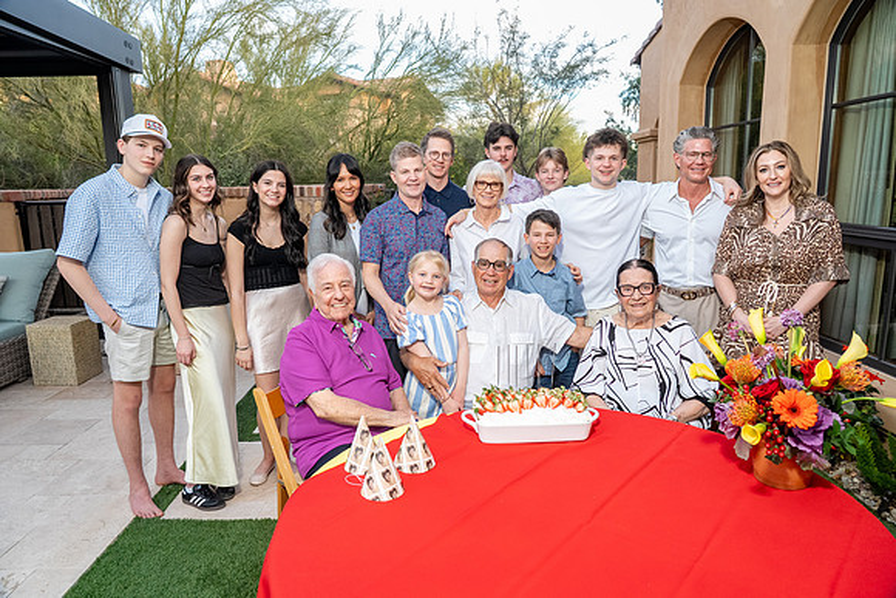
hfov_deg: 73.7
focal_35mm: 24
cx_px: 448
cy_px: 299
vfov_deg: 53.2
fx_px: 597
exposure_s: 1/160
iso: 1250
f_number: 6.3
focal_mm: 24
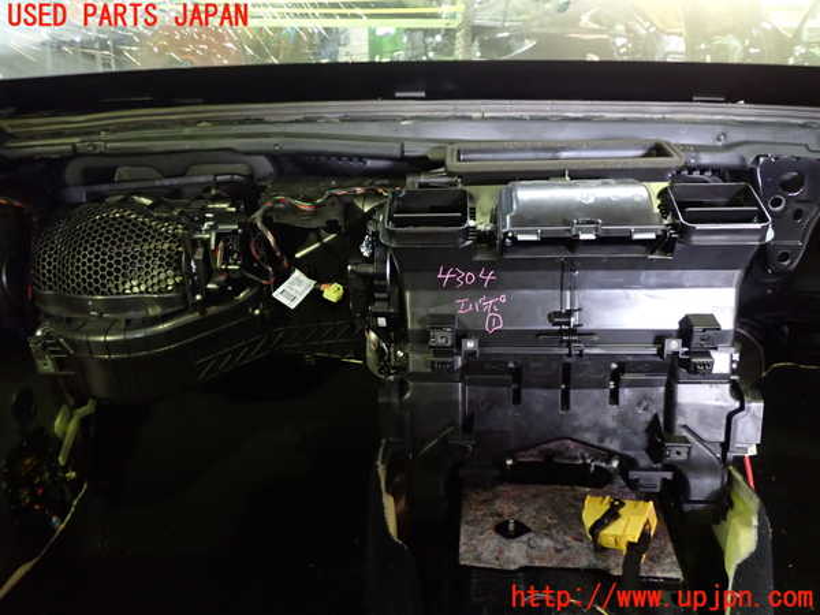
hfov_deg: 60.0
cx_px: 410
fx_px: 711
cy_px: 308
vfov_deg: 46.8
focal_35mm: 30
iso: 800
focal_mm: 5.4
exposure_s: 1/15
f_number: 2.3
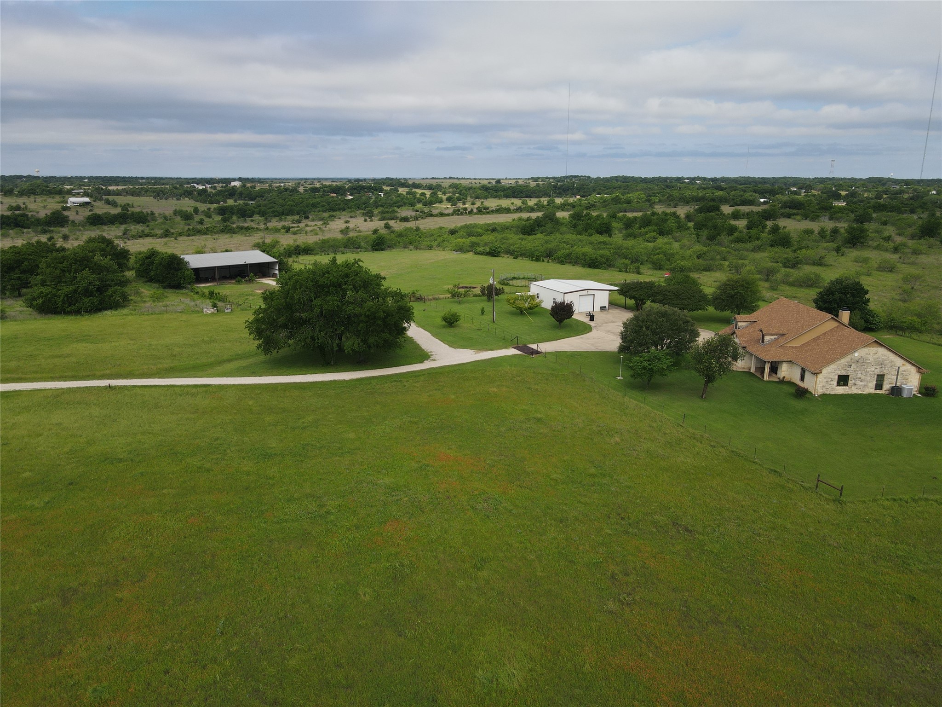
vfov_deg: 56.8
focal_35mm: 24
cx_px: 471
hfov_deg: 71.6
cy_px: 354
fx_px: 653
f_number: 2.8
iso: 100
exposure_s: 1/725
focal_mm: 4.5
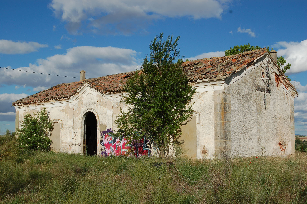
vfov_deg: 31.8
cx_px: 154
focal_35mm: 42
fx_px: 358
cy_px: 102
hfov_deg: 46.4
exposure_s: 1/640
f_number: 8
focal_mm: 28
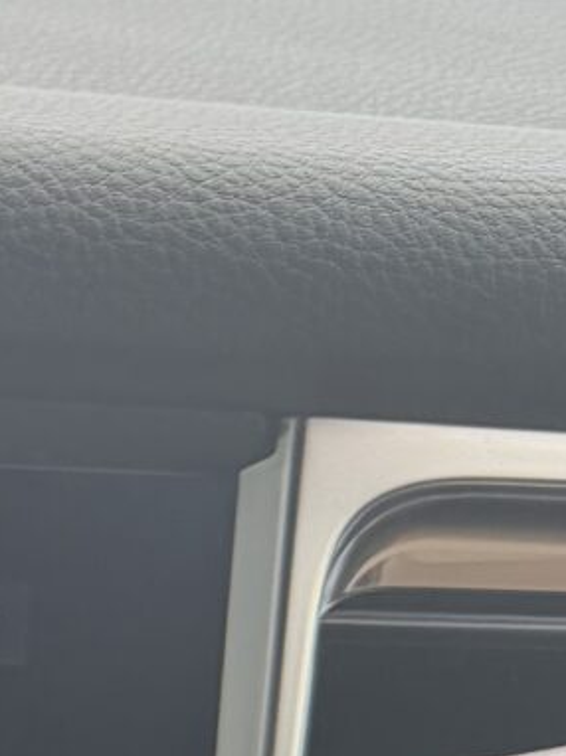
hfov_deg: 7.8
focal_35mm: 161
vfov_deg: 11.3
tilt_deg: -28.1
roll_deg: -2.7
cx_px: -1207
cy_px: 1409
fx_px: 3514
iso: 100
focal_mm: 6.76
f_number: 1.78
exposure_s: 1/401
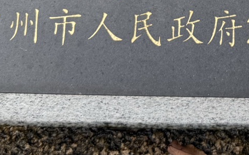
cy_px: -181
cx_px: 283
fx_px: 726
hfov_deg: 18.6
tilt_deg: -51.5
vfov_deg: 10.9
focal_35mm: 107
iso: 80
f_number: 1.78
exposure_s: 1/840
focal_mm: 6.76
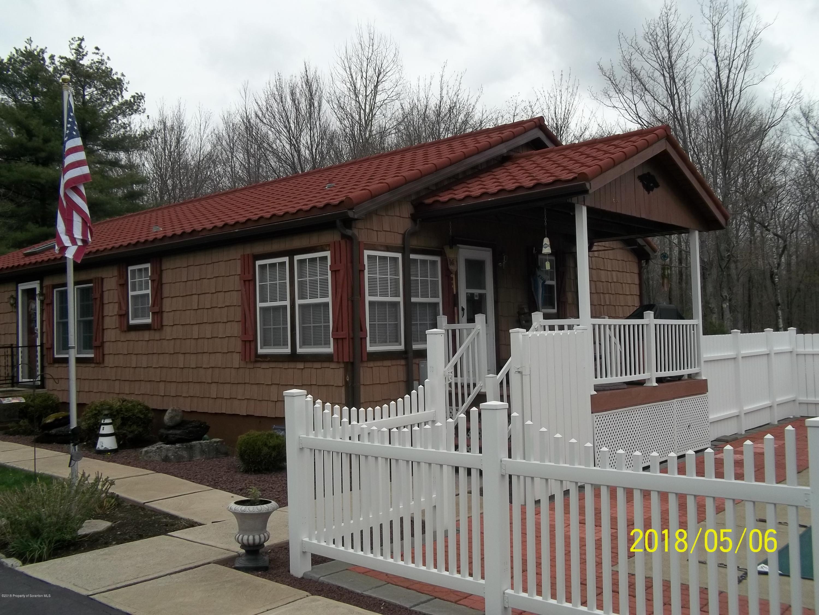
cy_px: 308
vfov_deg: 44.2
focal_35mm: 32
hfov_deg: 56.8
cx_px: 410
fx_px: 757
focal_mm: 5.7
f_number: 8.8
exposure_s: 1/250
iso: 80
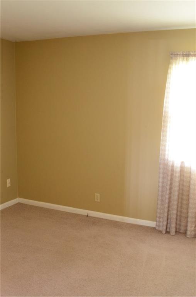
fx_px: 296
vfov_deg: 53.2
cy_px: 148
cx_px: 98
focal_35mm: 36
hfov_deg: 36.7
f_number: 5
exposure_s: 1/5
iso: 1600
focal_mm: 24
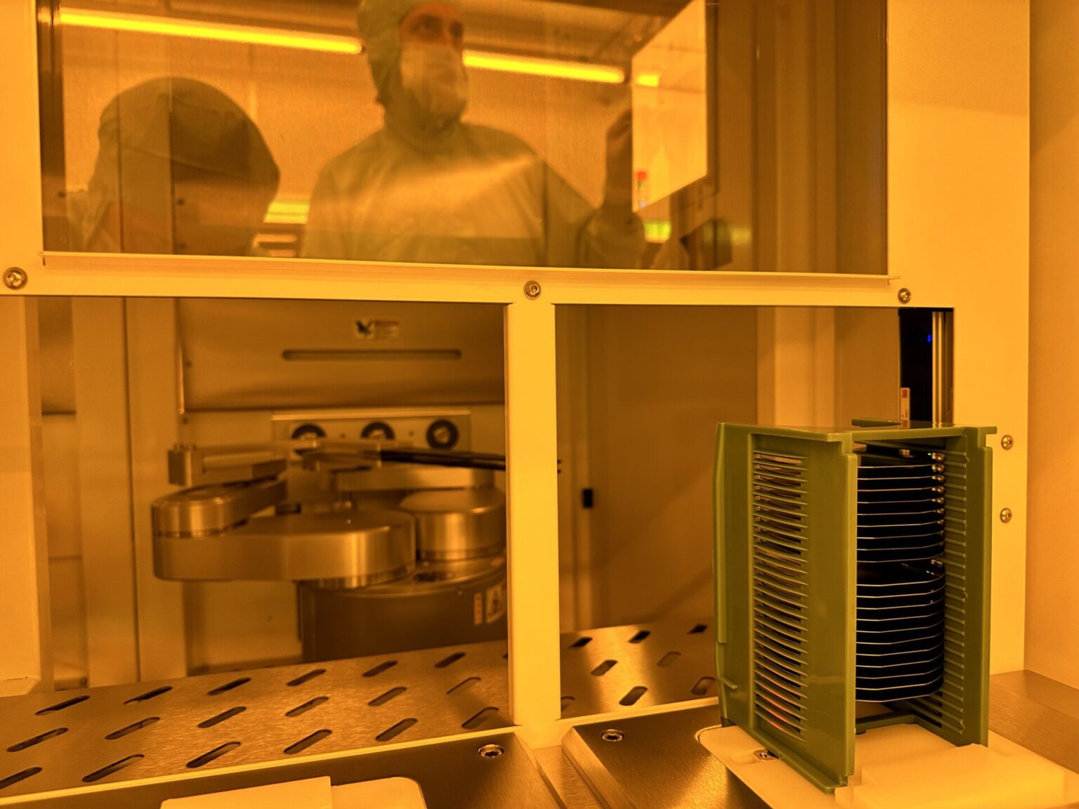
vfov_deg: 56.8
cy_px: 404
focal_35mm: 24
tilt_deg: -6.0
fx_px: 748
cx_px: 540
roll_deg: +0.5
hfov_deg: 71.6
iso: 250
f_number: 1.78
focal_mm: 6.86
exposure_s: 1/74
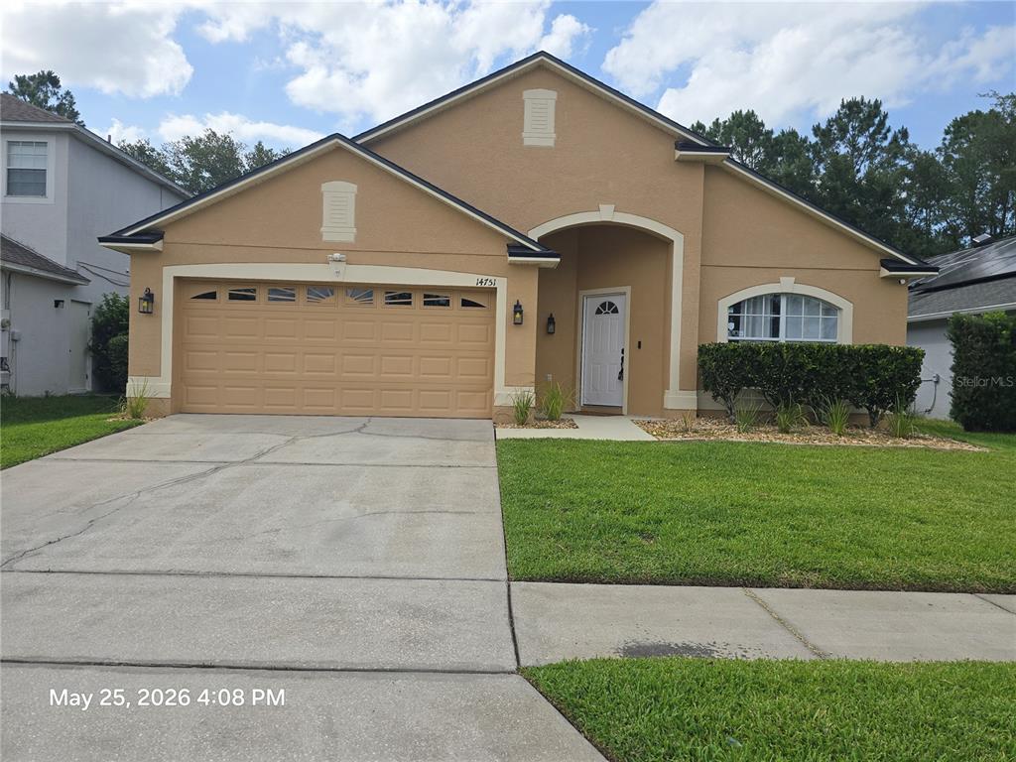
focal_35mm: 23
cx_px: 508
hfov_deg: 73.9
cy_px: 381
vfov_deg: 58.9
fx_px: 675
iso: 12
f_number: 1.7
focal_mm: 6.3
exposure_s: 1/904
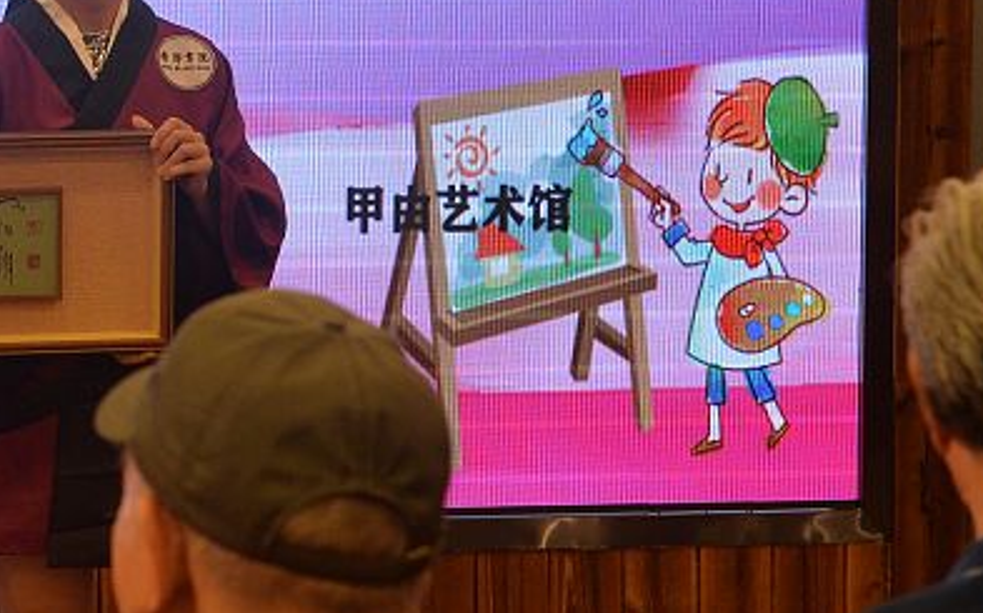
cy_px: 244
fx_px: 5836
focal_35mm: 218
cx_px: -200
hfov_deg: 9.5
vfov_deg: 6.0
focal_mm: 70
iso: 1000
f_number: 7.1
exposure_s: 1/125
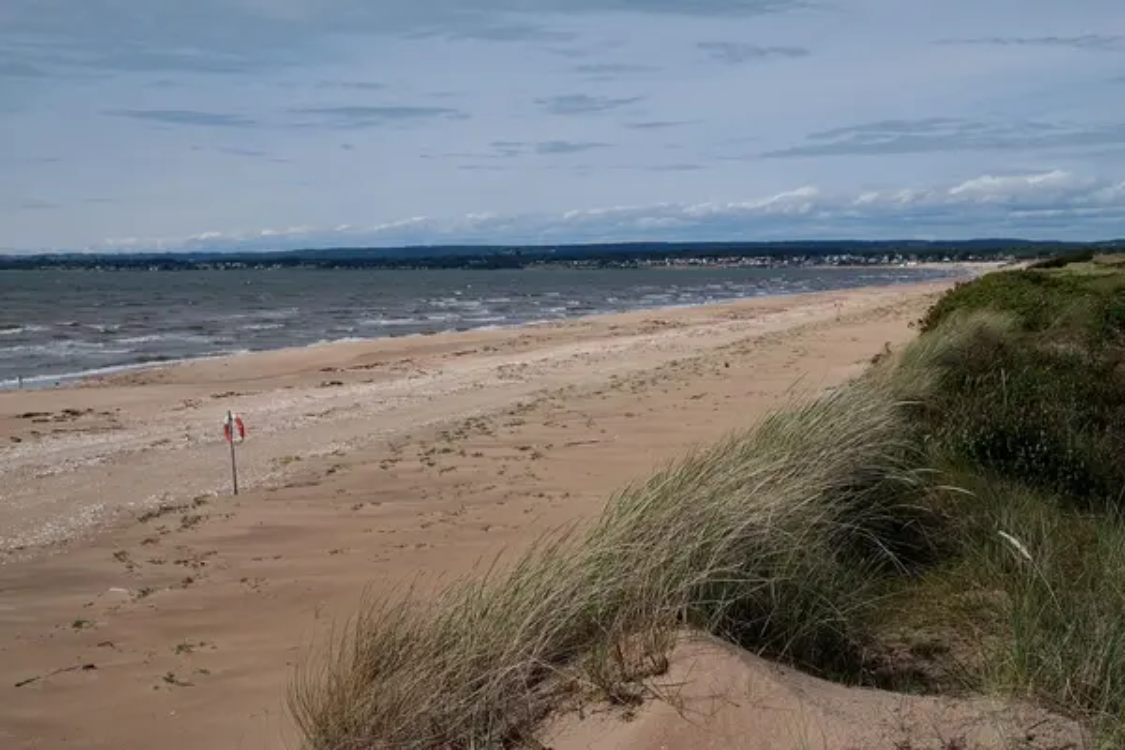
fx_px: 1656
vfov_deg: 25.5
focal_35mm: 53
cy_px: 375
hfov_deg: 37.5
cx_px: 562
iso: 100
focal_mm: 35
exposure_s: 1/250
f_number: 10
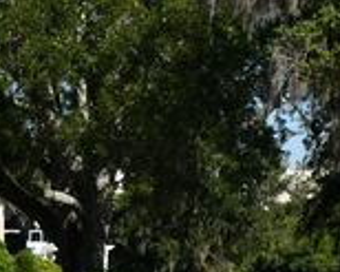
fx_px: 1881
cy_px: 400
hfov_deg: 10.2
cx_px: -44
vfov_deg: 8.1
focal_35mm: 187
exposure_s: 1/320
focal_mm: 24
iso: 100
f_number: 9
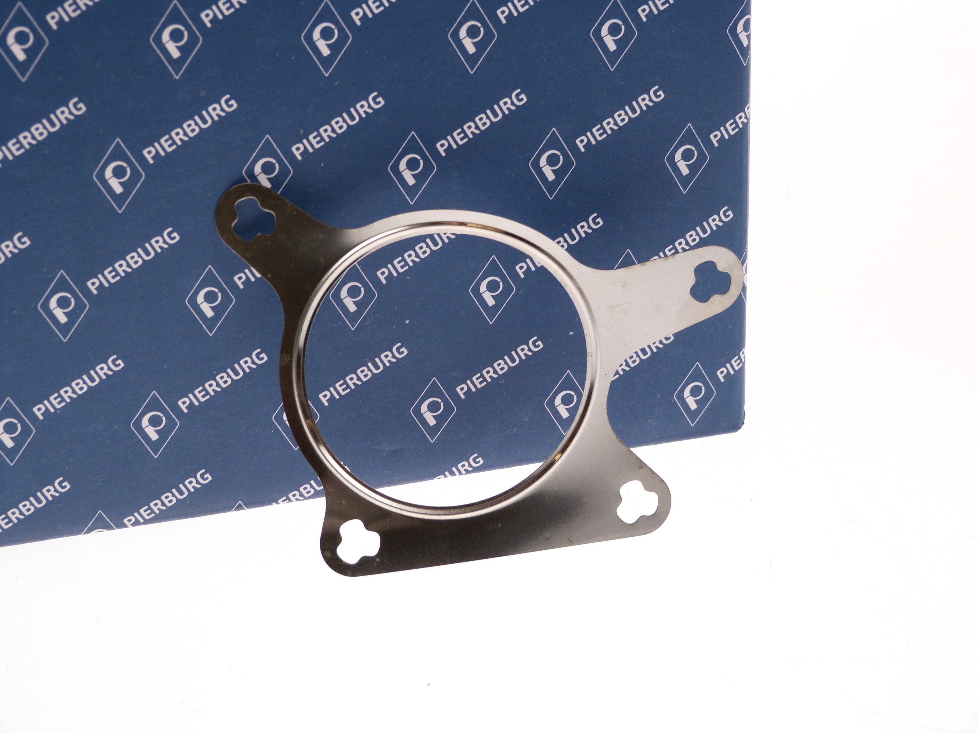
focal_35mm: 86
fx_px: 2427
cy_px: 366
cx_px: 488
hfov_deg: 22.8
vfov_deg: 17.2
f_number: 3.4
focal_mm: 15.5
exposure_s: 1/100
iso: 100
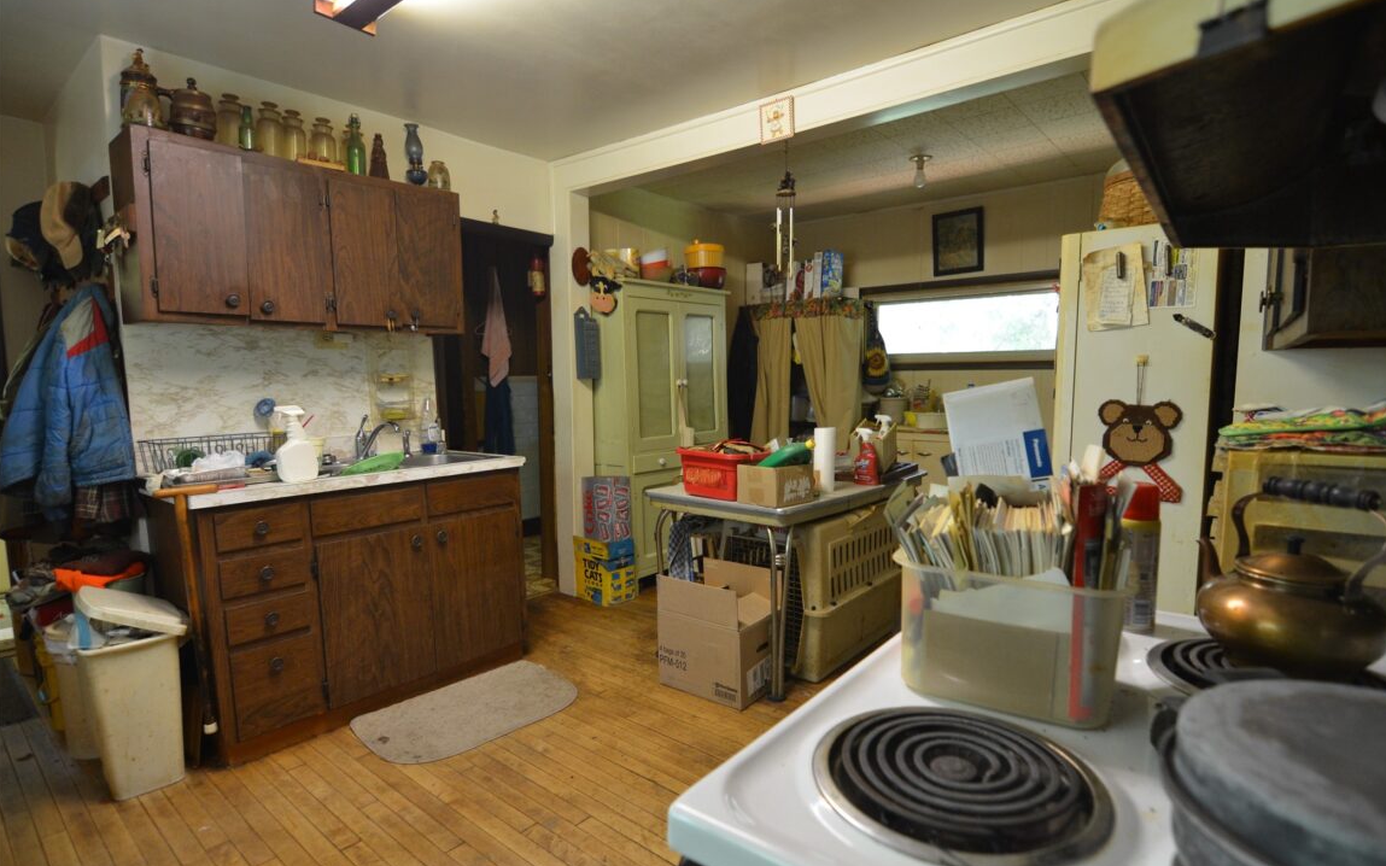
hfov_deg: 92.6
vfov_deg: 66.4
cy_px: 443
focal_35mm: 18
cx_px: 718
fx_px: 662
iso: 800
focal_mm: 11
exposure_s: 1/40
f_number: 3.2
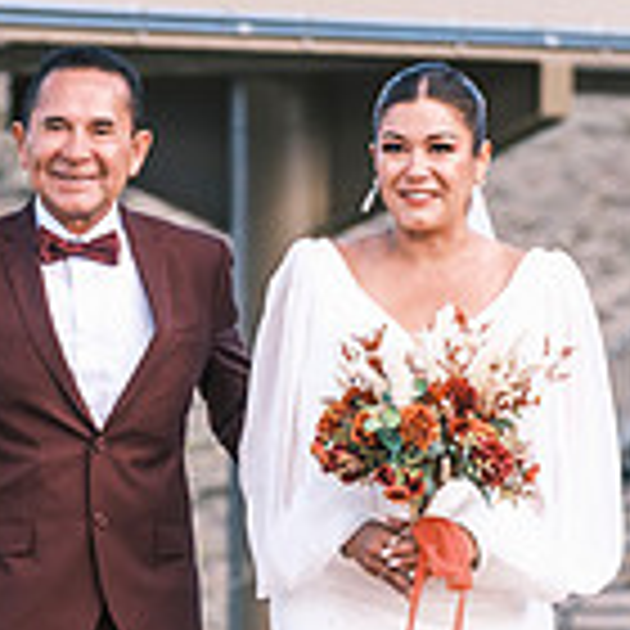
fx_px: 7742
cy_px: 655
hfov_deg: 4.7
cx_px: 410
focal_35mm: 376
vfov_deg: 4.7
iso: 400
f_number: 2.8
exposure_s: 1/900
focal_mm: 71.5
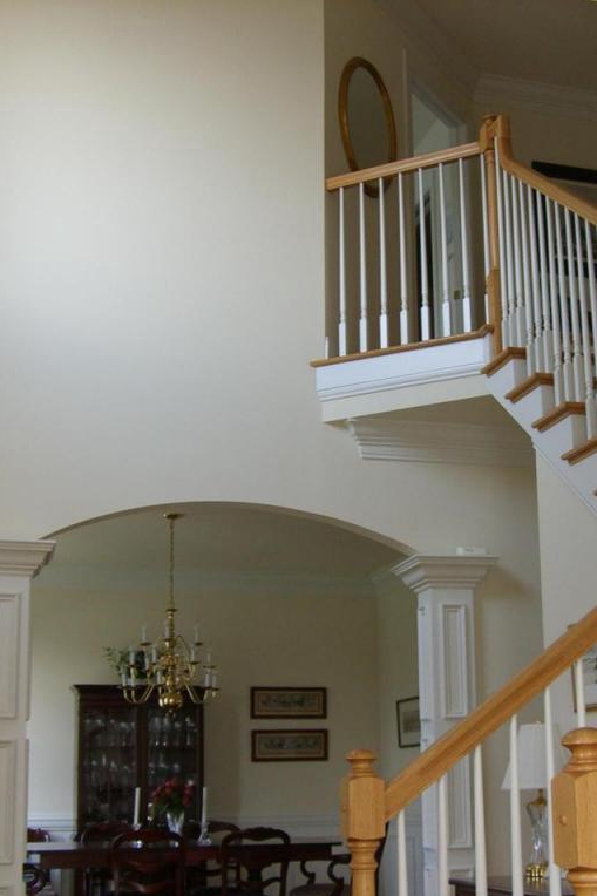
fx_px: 1319
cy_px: 449
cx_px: 447
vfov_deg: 37.5
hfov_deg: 25.2
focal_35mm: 53
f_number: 2.7
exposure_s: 1/100
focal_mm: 6.2
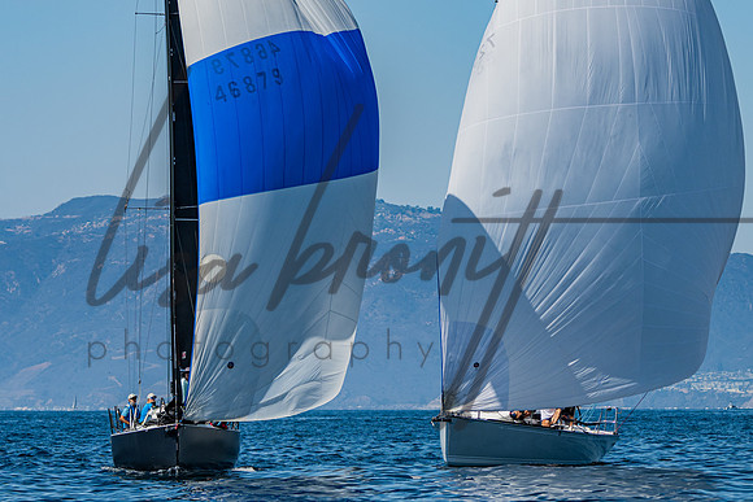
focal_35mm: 261
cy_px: 156
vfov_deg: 5.3
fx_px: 5454
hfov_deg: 7.9
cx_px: 291
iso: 100
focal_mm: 150
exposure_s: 1/1600
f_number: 5
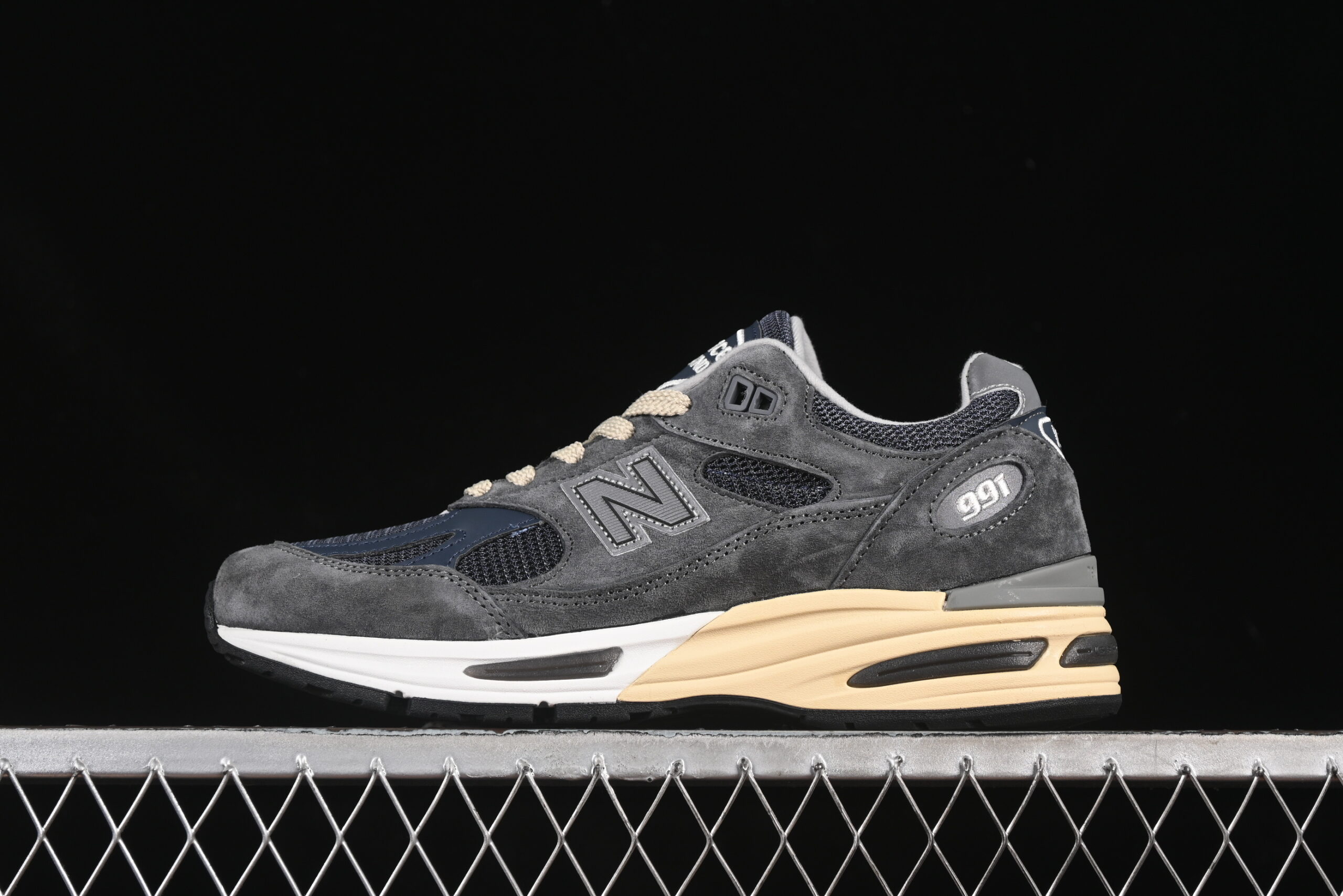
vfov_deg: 18.2
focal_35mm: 75
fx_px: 2798
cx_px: 672
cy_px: 448
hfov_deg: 27.0
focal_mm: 50
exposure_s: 1/60
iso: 160
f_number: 6.3
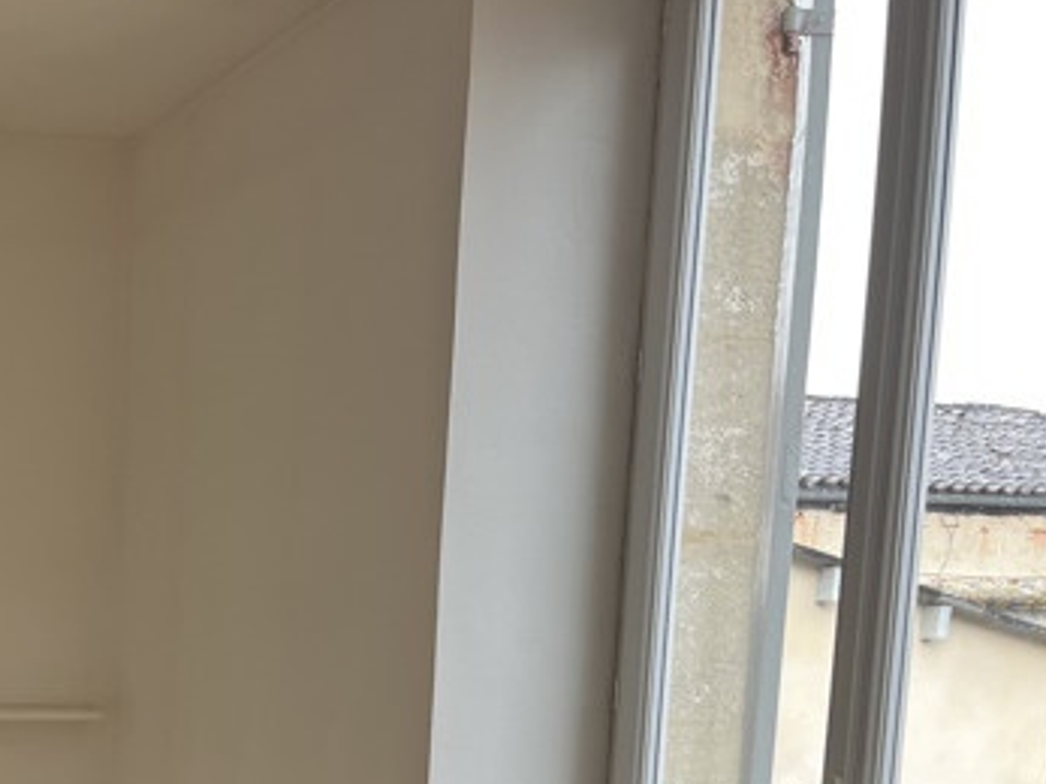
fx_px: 1812
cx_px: -33
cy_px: 887
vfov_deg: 22.8
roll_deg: -0.2
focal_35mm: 60
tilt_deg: -9.4
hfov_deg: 29.7
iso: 64
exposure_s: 1/122
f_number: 1.6
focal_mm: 5.1
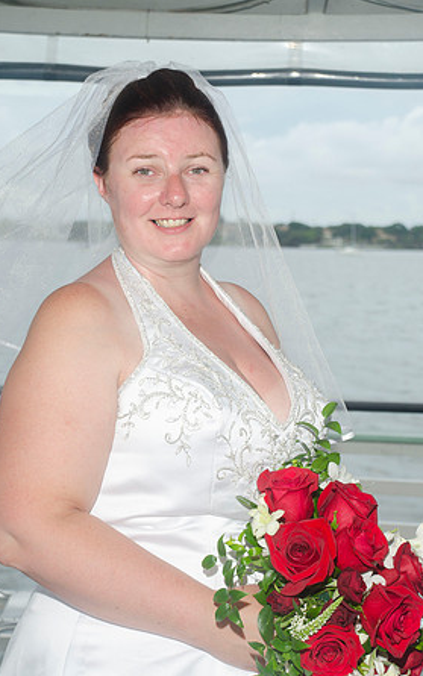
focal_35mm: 80
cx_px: 206
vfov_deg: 25.8
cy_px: 338
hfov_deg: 16.3
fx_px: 1475
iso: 100
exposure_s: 1/160
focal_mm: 52
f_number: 7.1
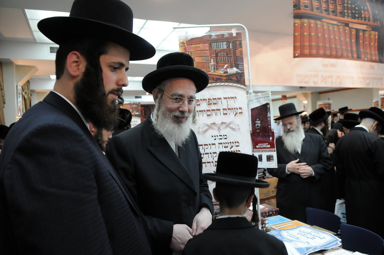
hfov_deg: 70.5
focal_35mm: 26
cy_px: 128
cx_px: 192
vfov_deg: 50.3
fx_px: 272
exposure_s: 1/60
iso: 800
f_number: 3.2
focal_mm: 17
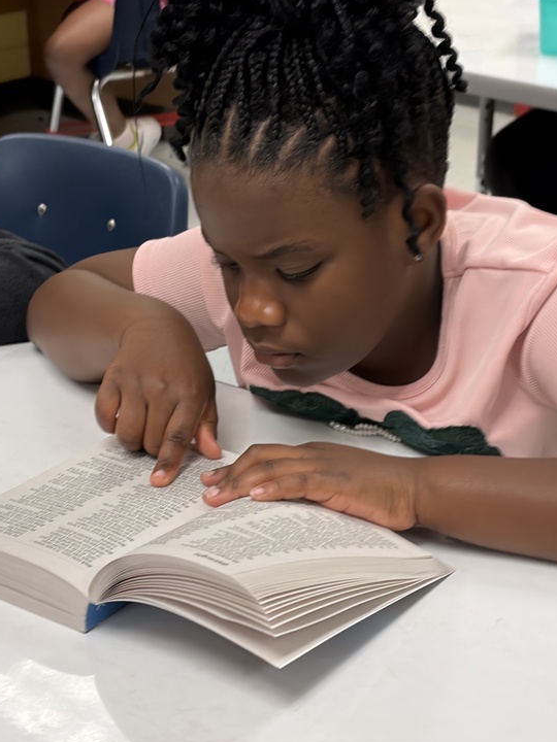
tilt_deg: -26.2
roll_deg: -0.9
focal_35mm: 74
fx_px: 1588
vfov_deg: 26.3
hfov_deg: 19.9
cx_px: 266
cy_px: 393
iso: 80
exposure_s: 1/60
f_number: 1.6
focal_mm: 5.96
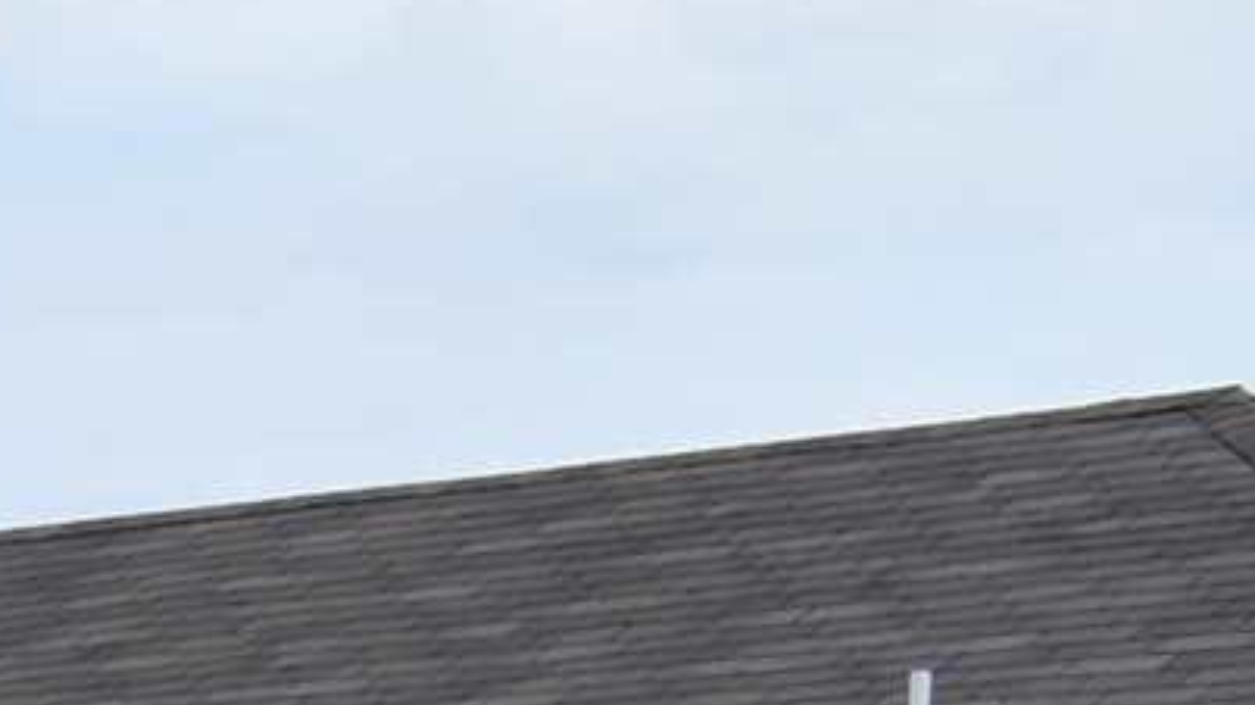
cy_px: 2327
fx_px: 7986
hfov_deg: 7.5
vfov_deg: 4.8
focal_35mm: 240
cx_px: -2985
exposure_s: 1/320
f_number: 9
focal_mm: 20
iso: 100
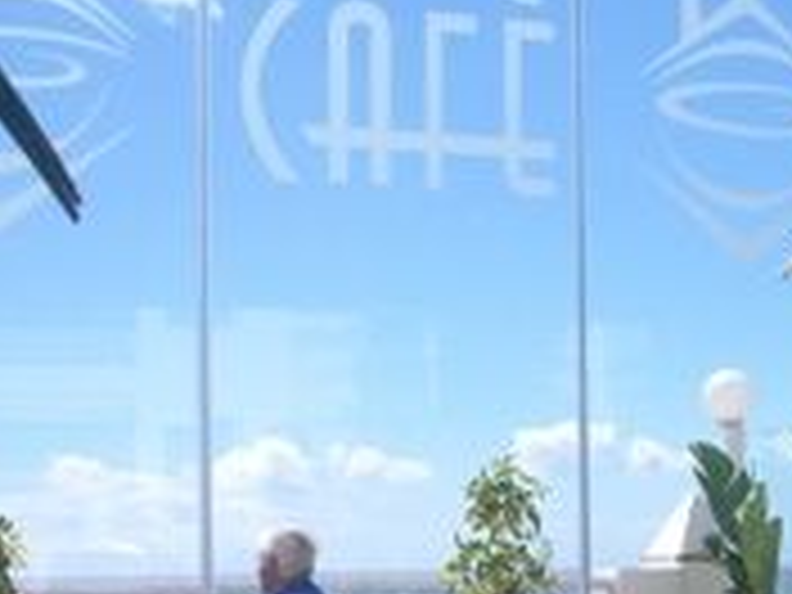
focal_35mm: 89
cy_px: 657
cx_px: 567
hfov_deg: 21.9
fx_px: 2036
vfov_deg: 16.1
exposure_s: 1/640
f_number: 4.3
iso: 80
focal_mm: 5.8
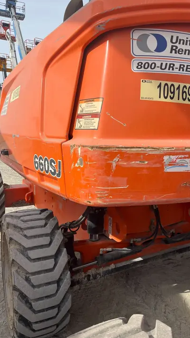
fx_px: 260
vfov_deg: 66.1
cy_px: 166
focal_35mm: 29
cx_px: 104
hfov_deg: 40.2
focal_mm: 5.1
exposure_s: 1/2755
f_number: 1.6
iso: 50
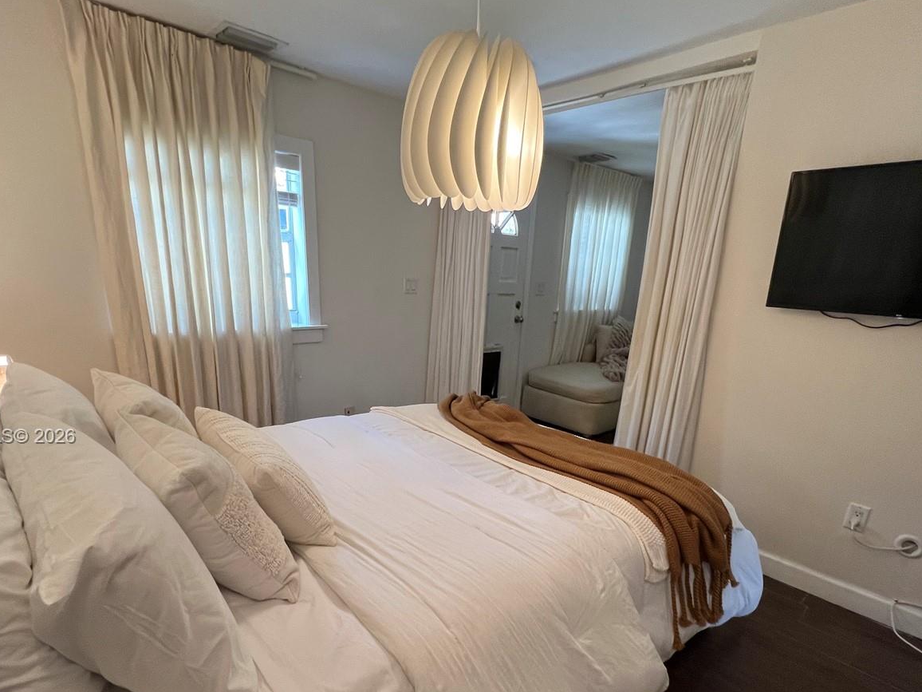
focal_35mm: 18
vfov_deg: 70.3
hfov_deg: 87.8
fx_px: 479
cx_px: 465
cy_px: 437
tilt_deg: -18.4
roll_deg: -3.0
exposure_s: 1/120
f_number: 1.8
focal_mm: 1.57
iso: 200
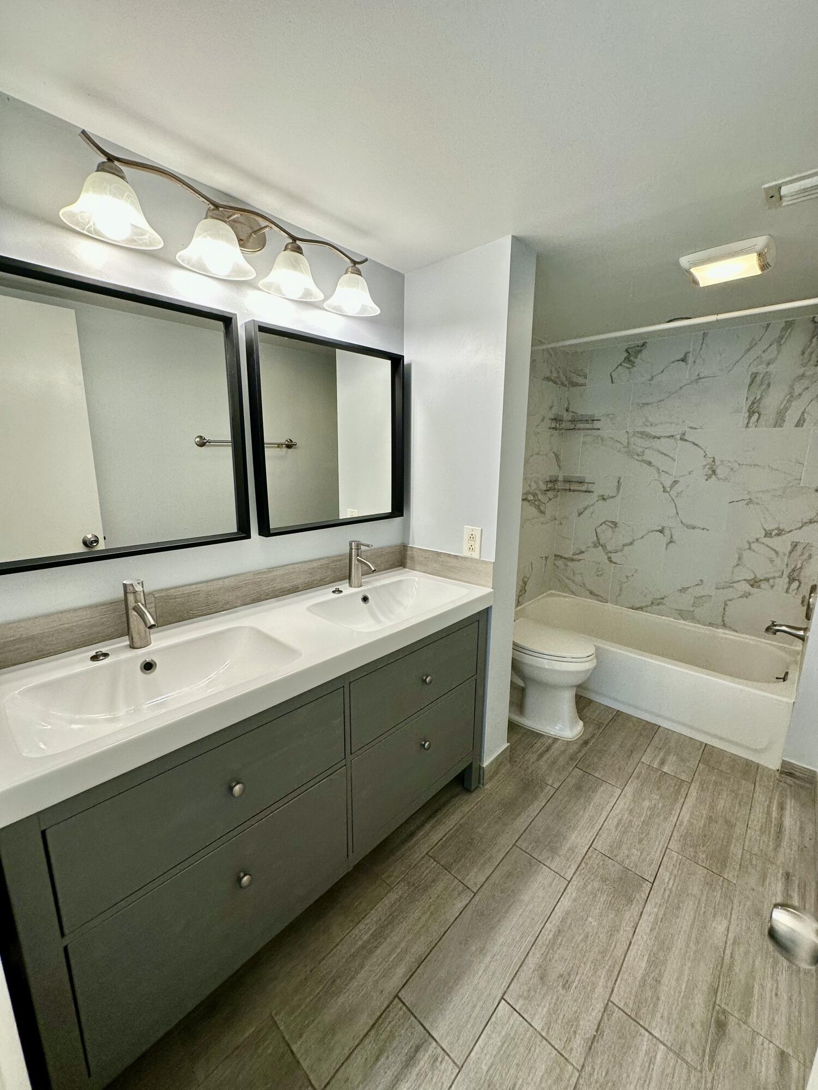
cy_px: 545
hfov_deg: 85.7
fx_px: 441
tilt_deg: -12.5
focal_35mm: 14
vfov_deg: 102.1
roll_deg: -1.4
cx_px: 409
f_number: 2.2
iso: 125
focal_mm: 2.22
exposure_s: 1/120
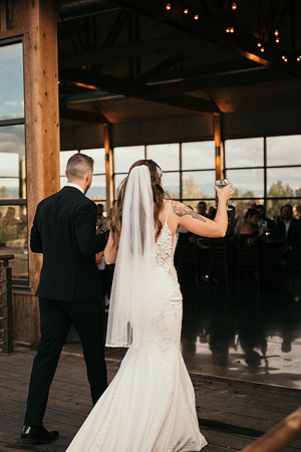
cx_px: 150
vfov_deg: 39.6
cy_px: 226
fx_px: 627
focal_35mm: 50
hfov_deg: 27.0
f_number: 3.2
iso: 200
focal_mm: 50
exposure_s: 1/320
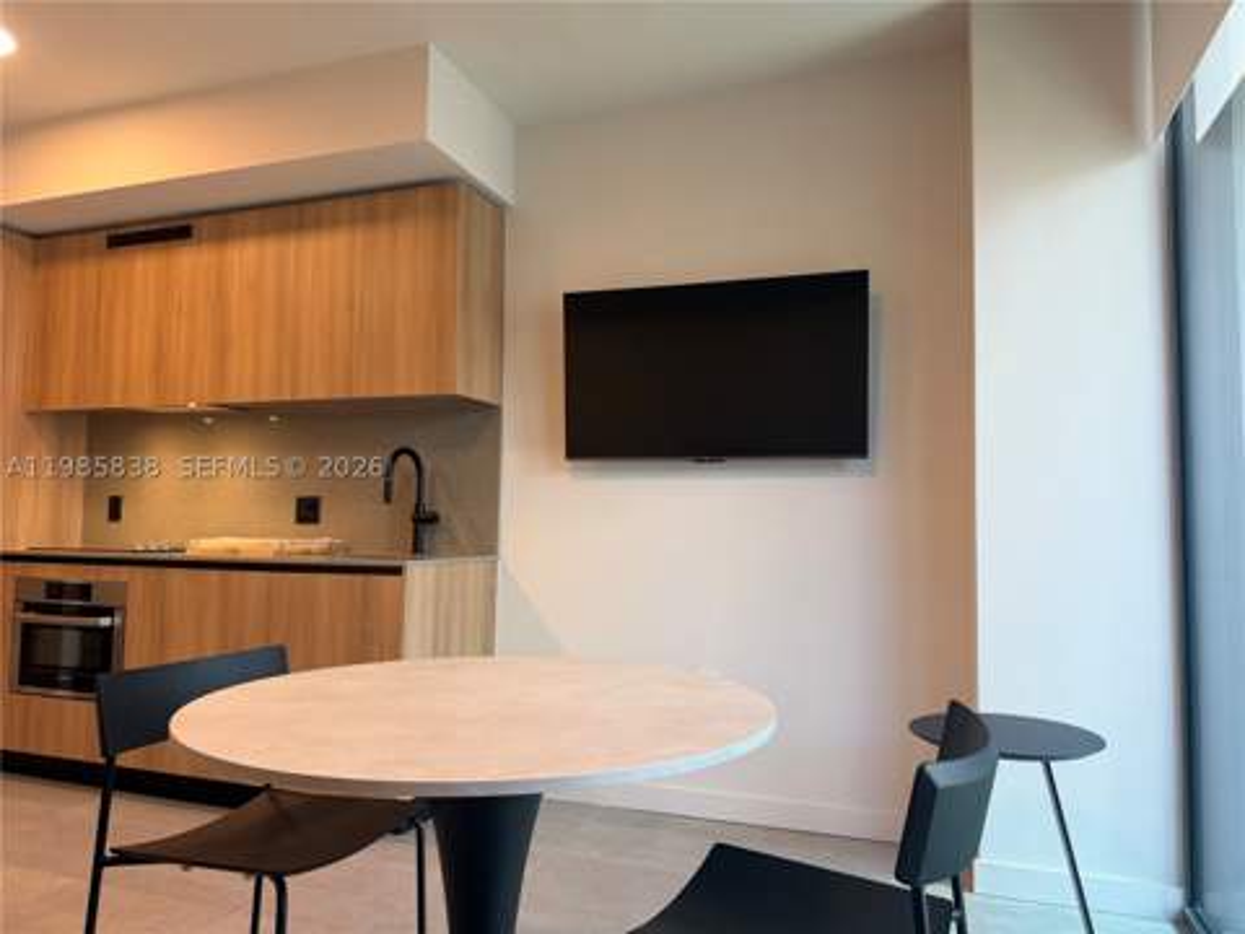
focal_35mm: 24
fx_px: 863
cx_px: 622
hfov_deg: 71.6
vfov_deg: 56.8
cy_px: 467
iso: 160
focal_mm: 6.76
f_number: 1.78
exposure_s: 1/120
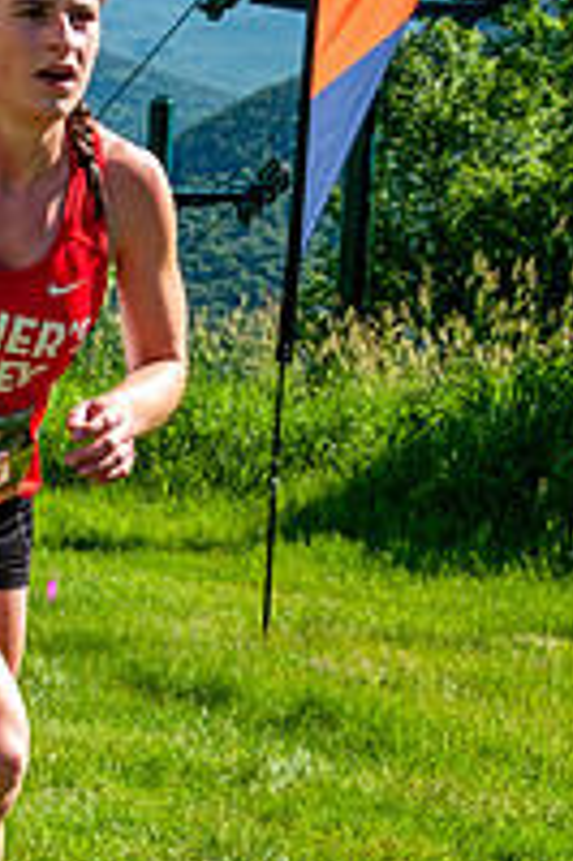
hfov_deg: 11.9
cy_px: 551
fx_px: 2750
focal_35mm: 115
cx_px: 123
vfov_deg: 17.8
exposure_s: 1/400
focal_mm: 34
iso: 200
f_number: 8
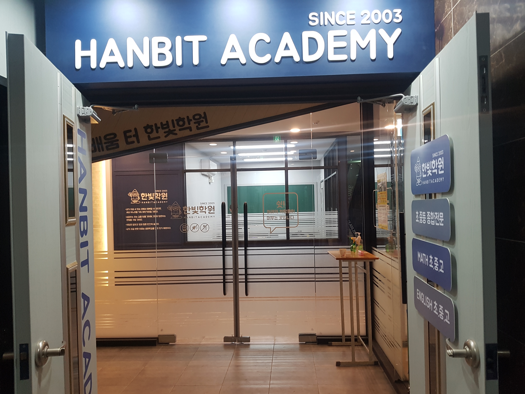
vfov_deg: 53.1
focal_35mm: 26
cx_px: 262
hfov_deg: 67.3
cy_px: 197
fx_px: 394
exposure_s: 1/60
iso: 125
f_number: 1.7
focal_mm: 4.2
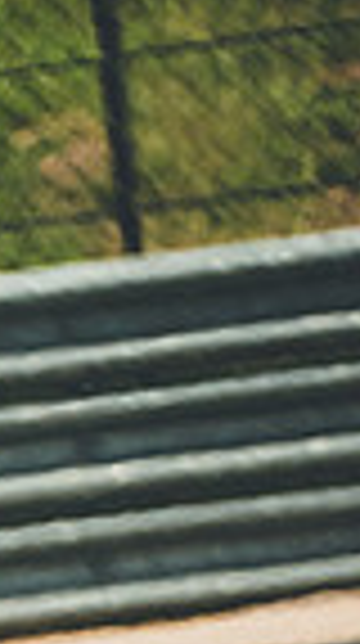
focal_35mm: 1922
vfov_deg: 1.1
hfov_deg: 0.6
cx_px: -922
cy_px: 858
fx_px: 32752
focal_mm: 301.1
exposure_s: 1/2500
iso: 800
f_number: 5.2
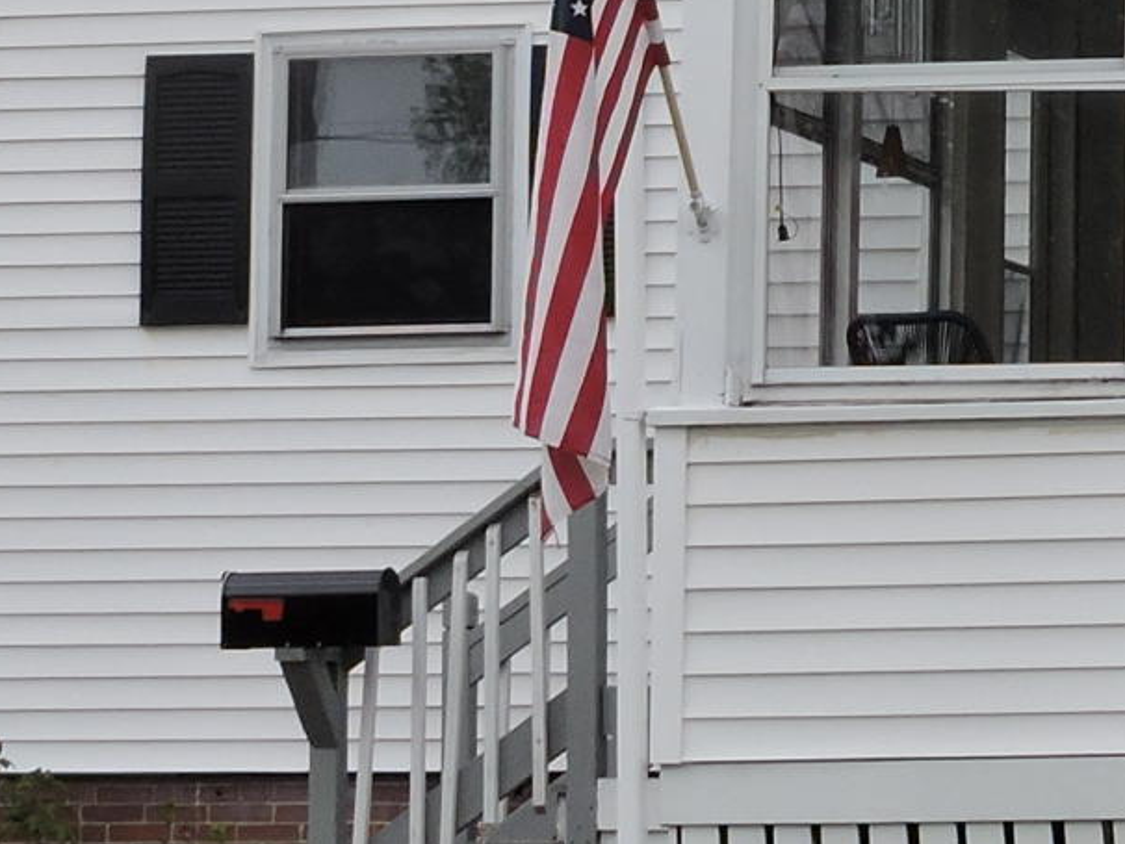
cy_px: -326
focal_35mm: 198
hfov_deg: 9.8
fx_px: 6437
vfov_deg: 7.4
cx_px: 1338
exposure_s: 1/320
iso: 100
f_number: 3.8
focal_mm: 7.2
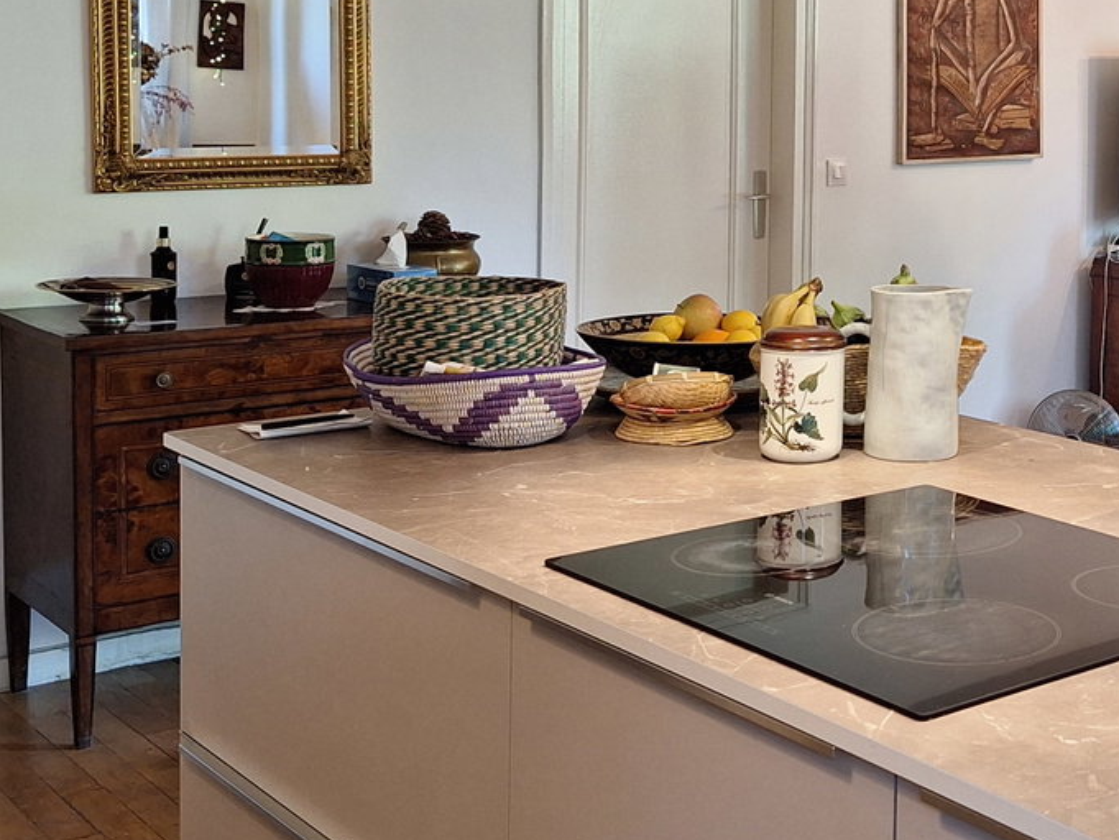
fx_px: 1746
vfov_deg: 26.6
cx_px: 997
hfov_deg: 33.7
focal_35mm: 54
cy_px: 178
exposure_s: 1/50
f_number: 1.8
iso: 200
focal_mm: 5.54
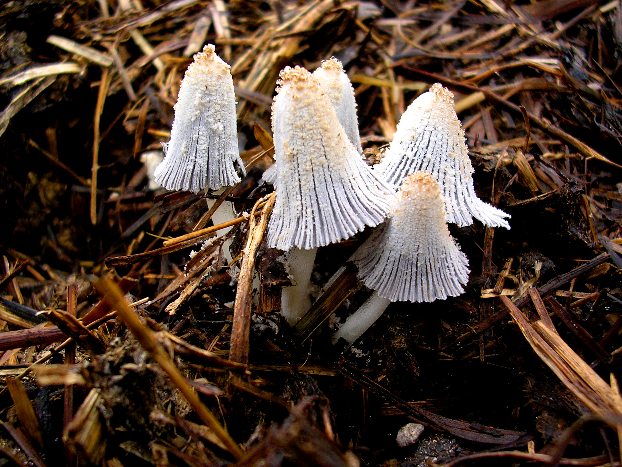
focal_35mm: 38
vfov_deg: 37.7
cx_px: 311
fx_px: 683
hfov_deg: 49.0
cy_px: 234
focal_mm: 5.8
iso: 100
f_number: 2.8
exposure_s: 1/134
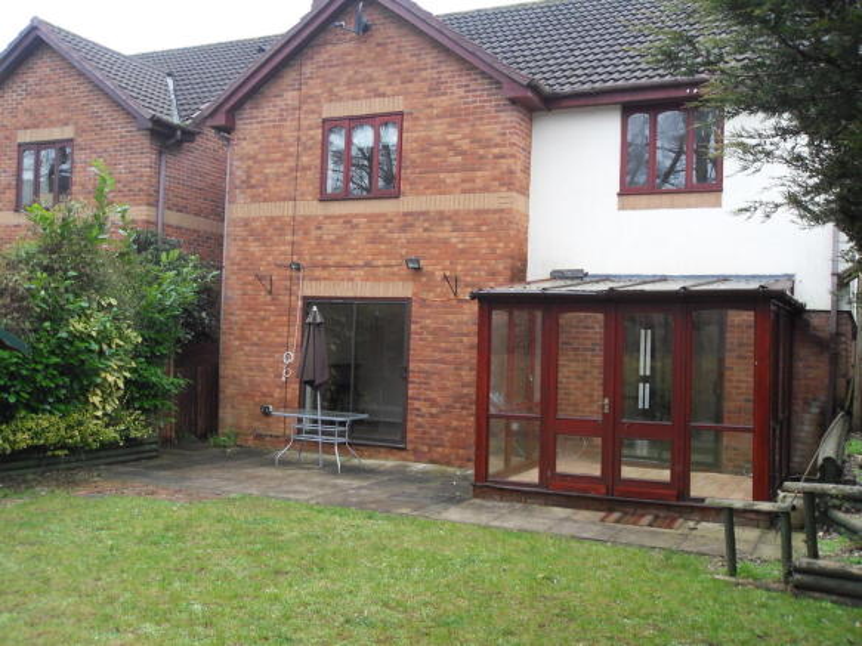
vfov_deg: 40.7
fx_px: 871
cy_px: 323
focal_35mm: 35
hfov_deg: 52.6
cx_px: 431
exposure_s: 1/45
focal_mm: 6.3
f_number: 3.5
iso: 80
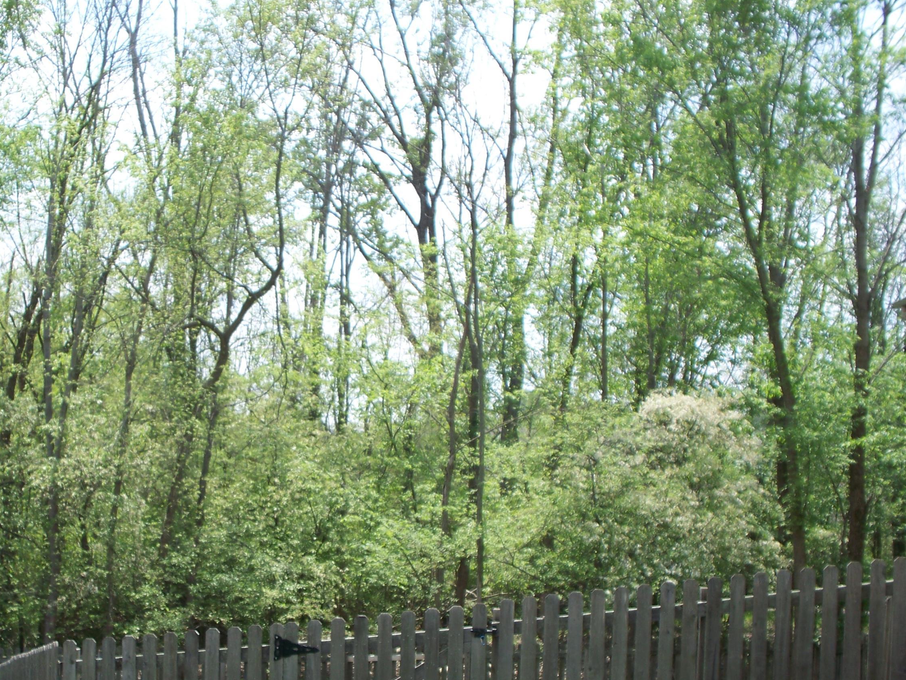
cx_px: 324
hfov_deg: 39.3
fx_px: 1256
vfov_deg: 30.1
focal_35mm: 48
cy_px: 452
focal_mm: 7.54
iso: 80
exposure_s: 1/640
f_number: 2.8
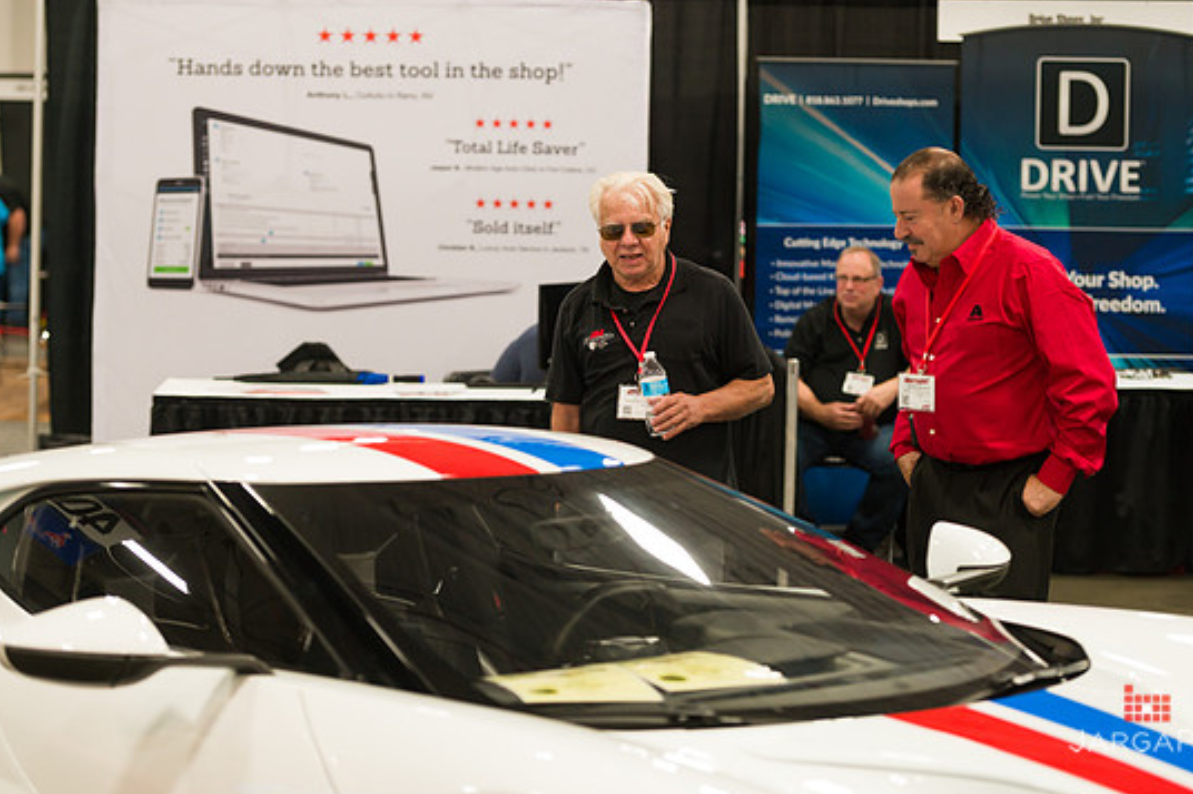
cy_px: 371
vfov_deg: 12.9
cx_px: 637
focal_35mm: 106
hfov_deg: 19.3
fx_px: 3511
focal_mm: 98
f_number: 3.2
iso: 1600
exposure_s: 1/200
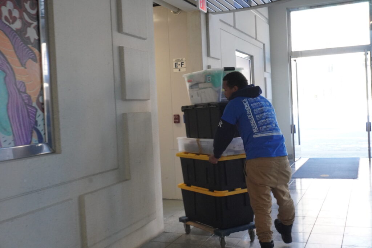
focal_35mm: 40
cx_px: 186
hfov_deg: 47.9
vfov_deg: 33.0
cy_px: 124
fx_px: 419
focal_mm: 27
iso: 2000
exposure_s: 1/60
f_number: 11
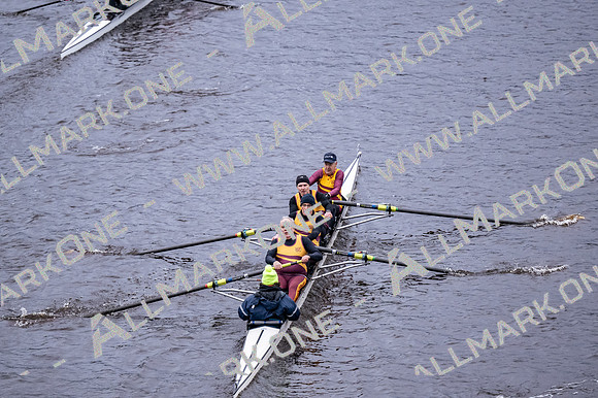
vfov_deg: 4.6
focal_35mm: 300
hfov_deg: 6.9
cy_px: 199
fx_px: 4980
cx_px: 299
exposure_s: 1/2000
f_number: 2.8
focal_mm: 200
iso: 2200
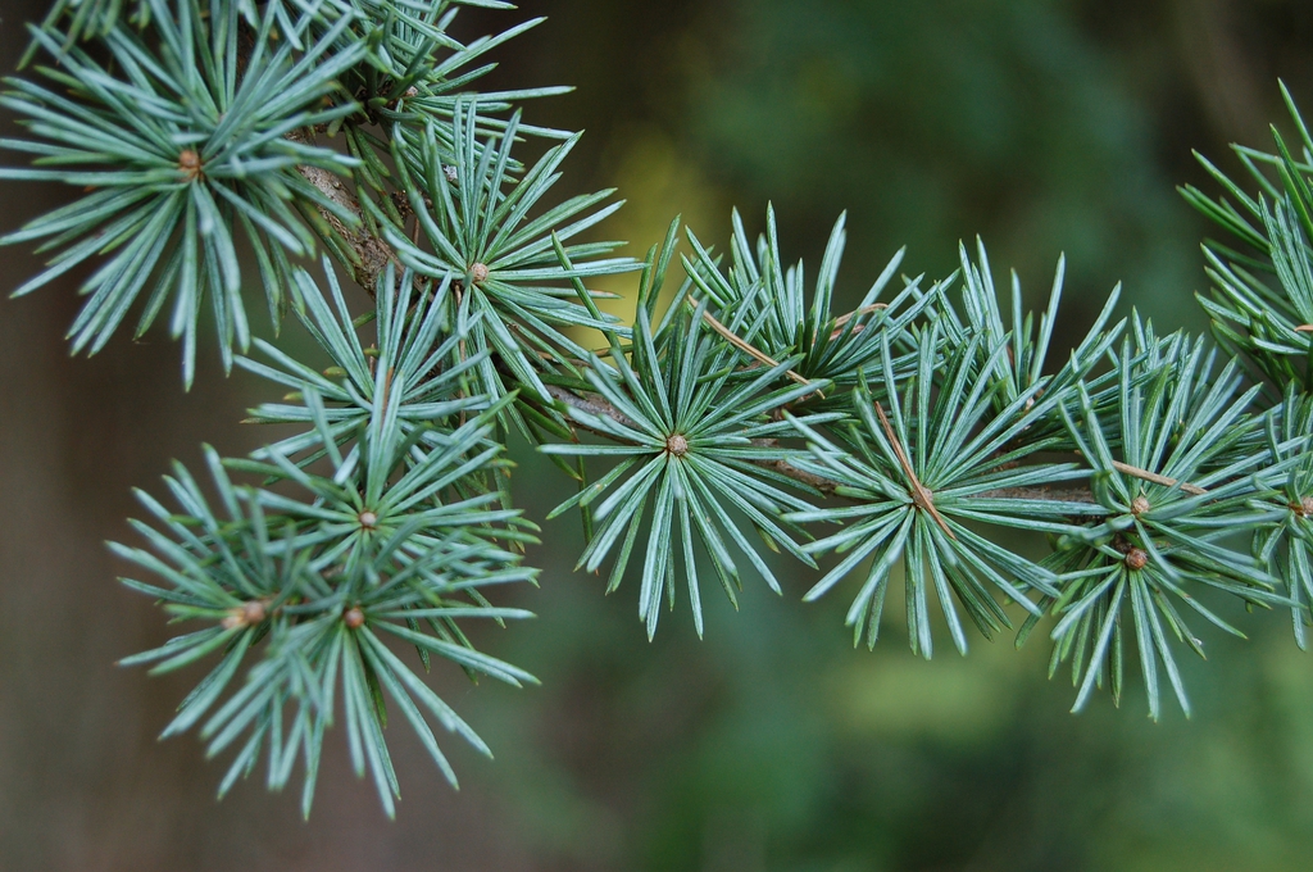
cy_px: 436
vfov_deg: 16.5
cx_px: 656
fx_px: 3005
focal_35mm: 82
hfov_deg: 24.6
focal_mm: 55
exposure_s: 1/125
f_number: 5.6
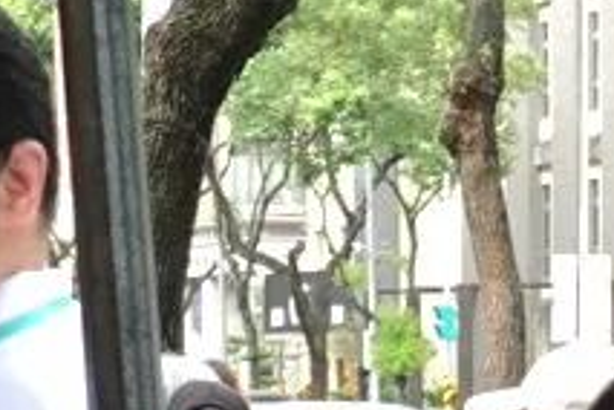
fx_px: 4536
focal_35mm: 266
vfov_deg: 5.0
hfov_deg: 7.6
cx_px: 957
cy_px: 941
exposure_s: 1/161
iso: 100
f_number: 3.2
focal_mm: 12.96
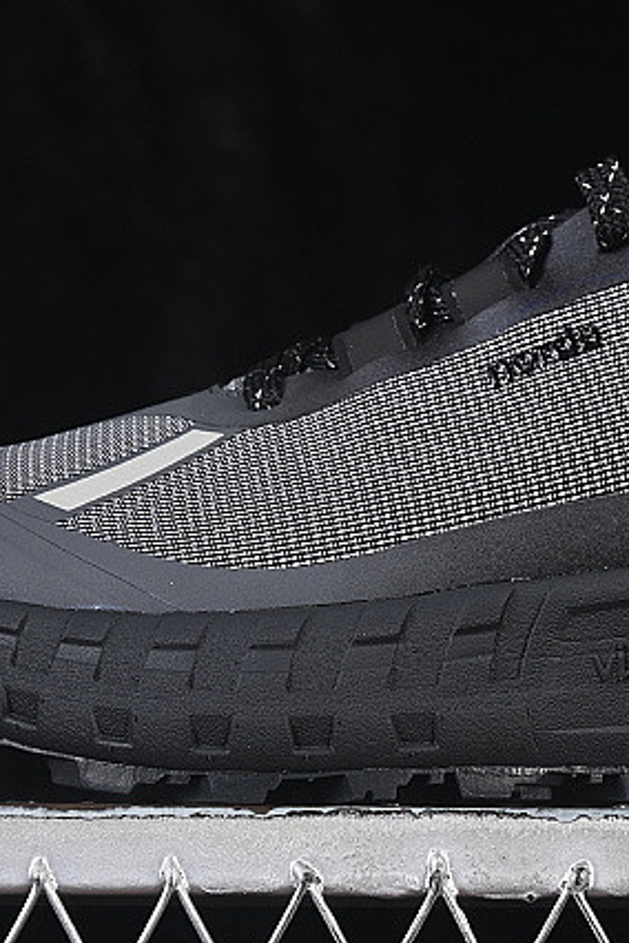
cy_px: 312
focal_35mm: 190
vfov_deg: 10.8
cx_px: 596
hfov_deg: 7.2
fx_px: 4979
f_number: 6.3
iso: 160
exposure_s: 1/60
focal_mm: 50
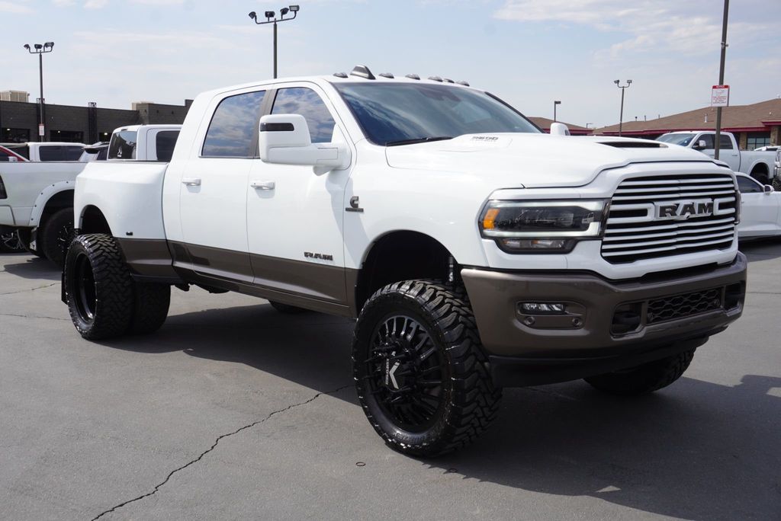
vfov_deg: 35.5
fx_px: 814
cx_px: 390
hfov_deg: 51.3
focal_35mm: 38
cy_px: 260
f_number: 11
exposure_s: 1/160
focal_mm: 25
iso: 100
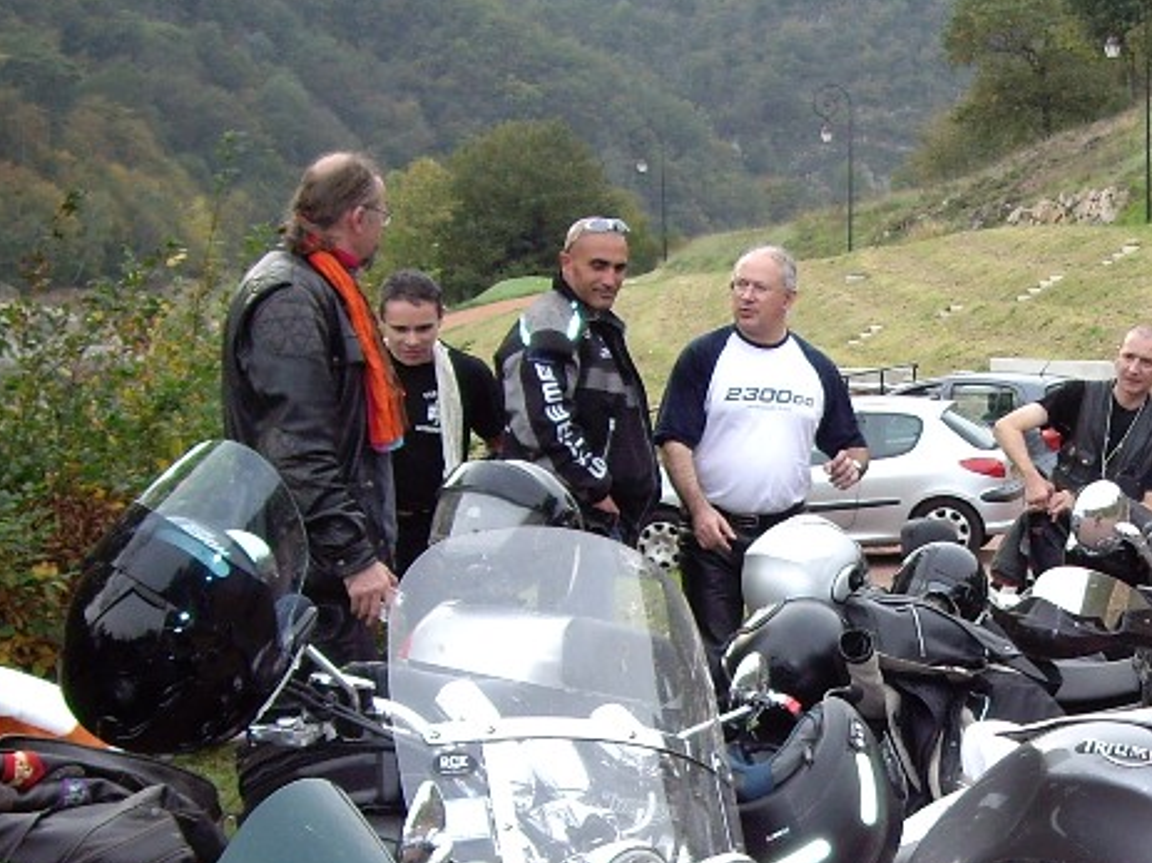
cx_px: 891
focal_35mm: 84
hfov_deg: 23.0
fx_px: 2795
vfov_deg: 17.4
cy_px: 699
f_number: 2.7
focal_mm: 6.2
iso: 100
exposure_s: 1/250
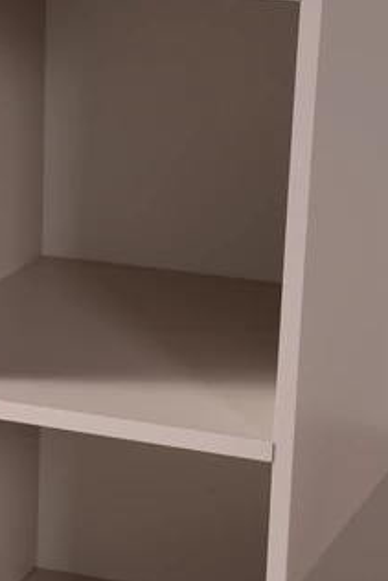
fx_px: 2148
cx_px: 53
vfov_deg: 15.4
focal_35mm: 133
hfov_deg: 10.3
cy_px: 388
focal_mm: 70
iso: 100
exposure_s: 1/125
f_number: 11
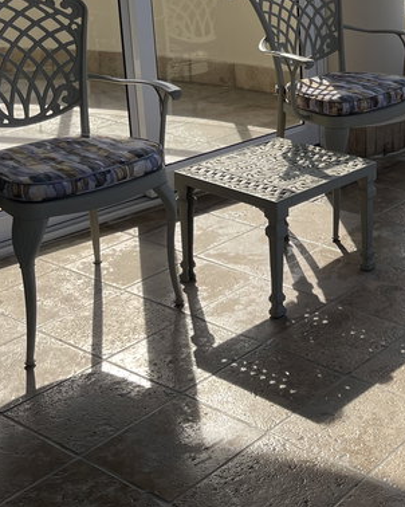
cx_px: 464
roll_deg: +0.1
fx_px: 930
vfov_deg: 29.2
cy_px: 50
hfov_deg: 22.9
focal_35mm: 62
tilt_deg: -14.1
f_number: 1.6
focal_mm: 5.1
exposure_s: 1/1597
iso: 32
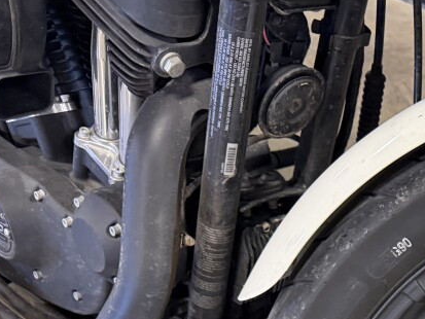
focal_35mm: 62
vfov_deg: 21.6
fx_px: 761
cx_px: 521
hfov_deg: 27.2
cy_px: 400
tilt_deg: -47.2
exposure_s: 1/60
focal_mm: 6.76
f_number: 1.78
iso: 640
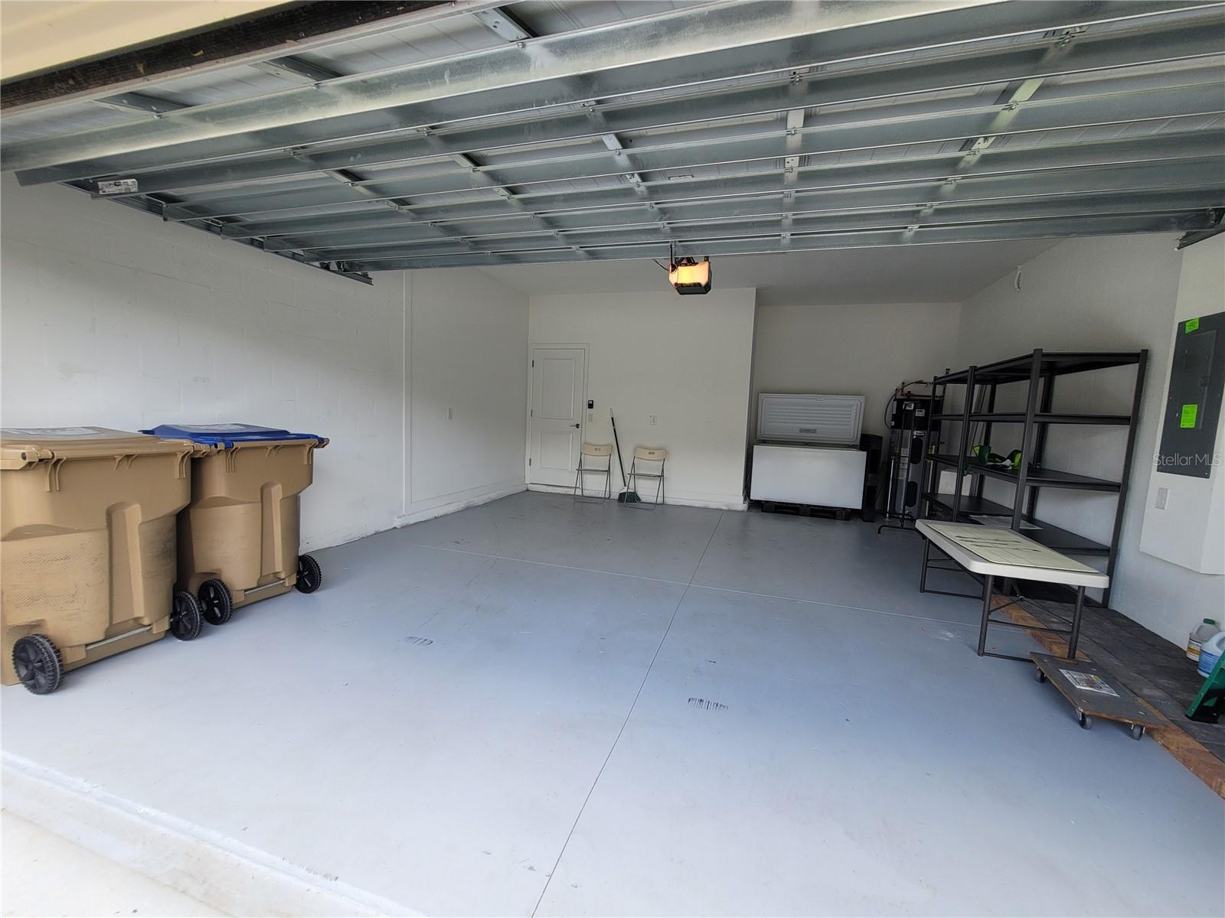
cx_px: 612
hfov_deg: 106.2
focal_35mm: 13
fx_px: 460
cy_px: 459
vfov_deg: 89.9
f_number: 2.2
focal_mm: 2.2
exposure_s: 1/228
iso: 64
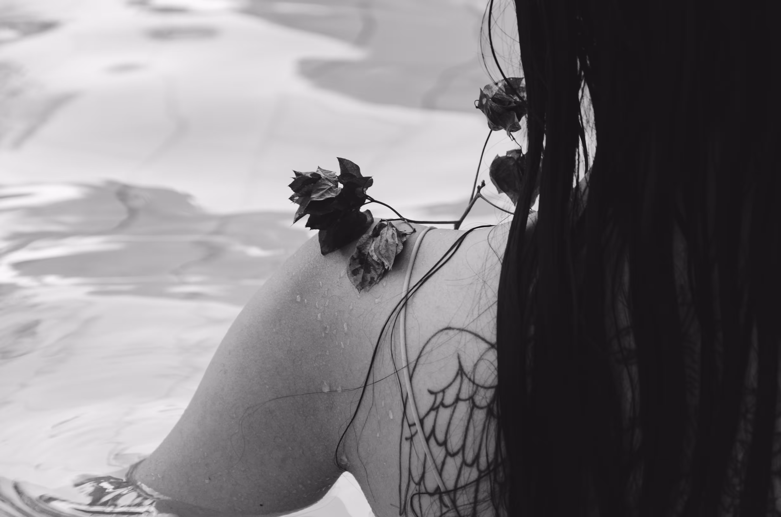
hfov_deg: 14.0
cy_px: 258
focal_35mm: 147
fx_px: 3182
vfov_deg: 9.3
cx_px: 390
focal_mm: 98
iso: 500
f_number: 5.6
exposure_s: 1/100
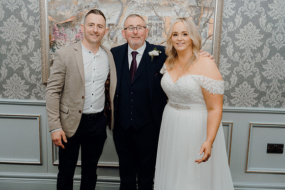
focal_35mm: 44
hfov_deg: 44.5
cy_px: 95
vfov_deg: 30.5
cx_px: 142
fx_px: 348
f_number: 5
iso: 2500
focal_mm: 44
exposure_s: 1/160
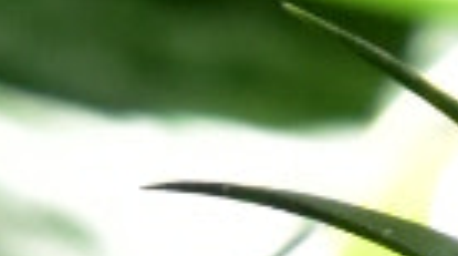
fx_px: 17927
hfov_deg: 1.5
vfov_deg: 0.8
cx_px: 471
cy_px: 2277
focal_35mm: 1479
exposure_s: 1/400
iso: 2500
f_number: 8
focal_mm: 80
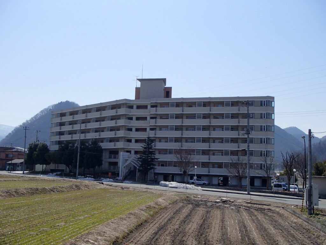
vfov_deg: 36.0
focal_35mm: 40
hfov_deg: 46.8
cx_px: 163
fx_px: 377
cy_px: 122
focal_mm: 7.28
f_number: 13
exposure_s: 1/160
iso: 100
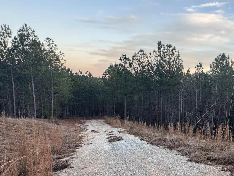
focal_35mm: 29
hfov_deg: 52.9
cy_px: 119
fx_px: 196
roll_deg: -1.7
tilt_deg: -9.3
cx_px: 216
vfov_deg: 47.4
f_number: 2.2
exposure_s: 1/99
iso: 80
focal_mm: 2.22
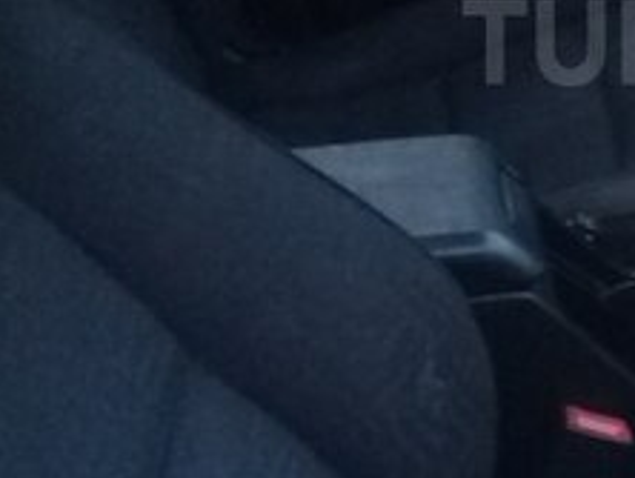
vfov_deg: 15.9
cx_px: 755
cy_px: 42
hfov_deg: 20.0
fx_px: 1689
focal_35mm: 92
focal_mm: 3.3
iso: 400
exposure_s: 1/17
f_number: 2.2
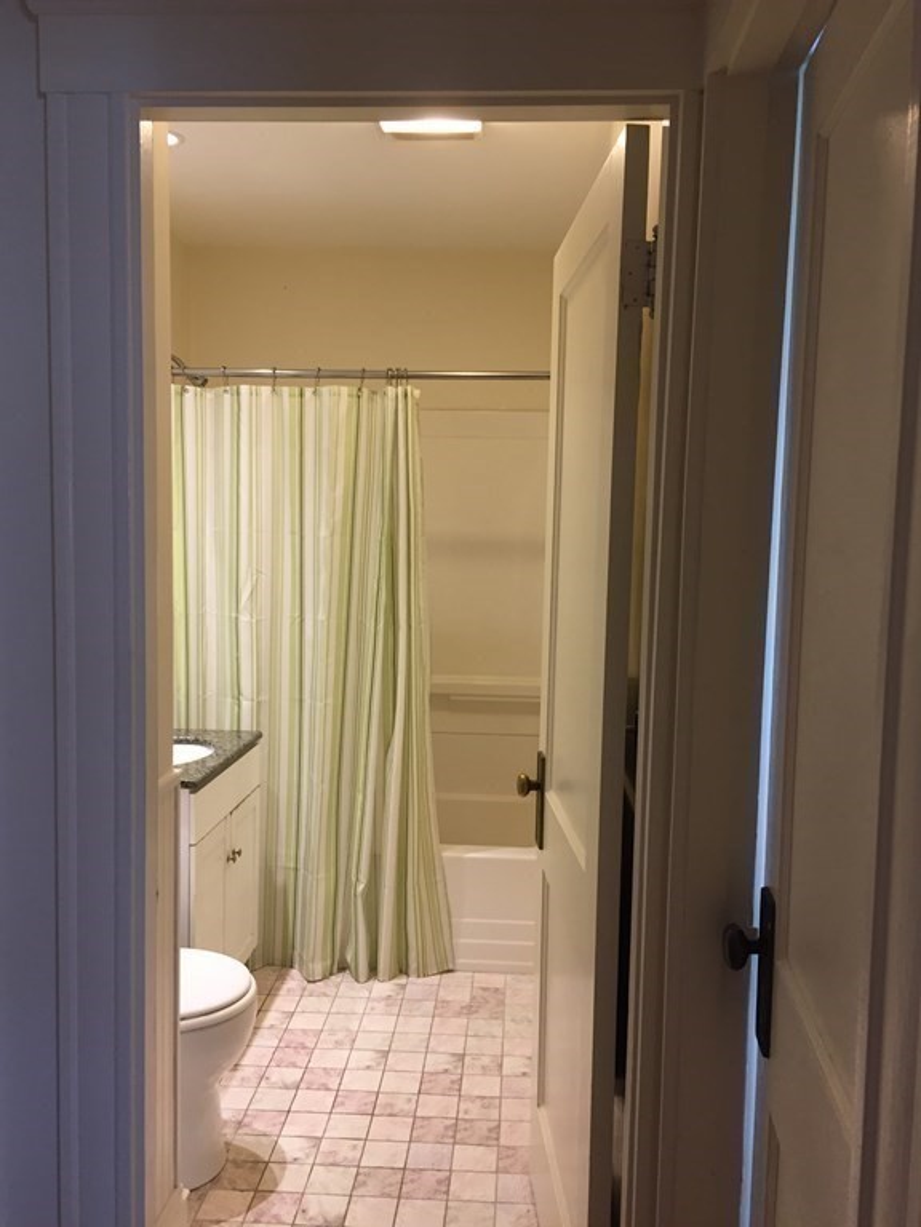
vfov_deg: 61.7
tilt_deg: -3.9
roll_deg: -0.6
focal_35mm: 29
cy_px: 614
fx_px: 1029
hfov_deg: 48.2
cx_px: 460
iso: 80
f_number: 2.2
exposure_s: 1/30
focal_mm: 4.15
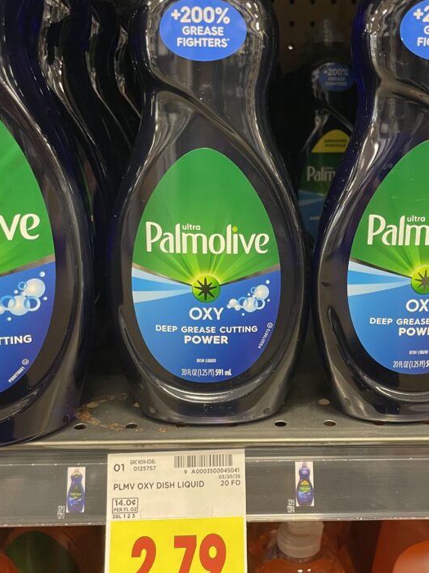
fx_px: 628
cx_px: 271
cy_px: 301
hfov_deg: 37.4
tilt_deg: -16.6
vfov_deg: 49.0
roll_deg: +0.1
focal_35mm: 38
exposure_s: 1/60
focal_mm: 4.2
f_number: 1.6
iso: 320
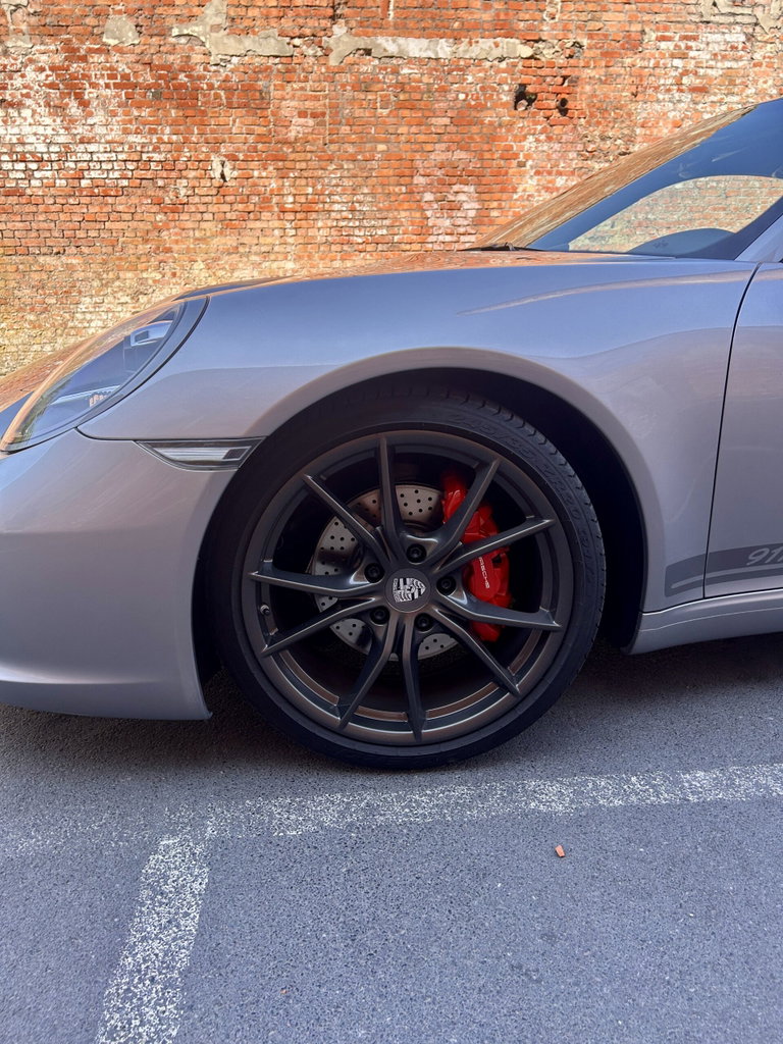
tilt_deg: -18.7
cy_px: 522
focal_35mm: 26
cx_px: 392
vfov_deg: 67.3
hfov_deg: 53.1
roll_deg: +0.9
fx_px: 784
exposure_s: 1/1029
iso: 50
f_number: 1.5
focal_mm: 5.7
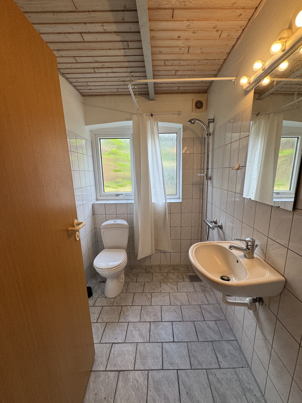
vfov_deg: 98.1
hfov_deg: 81.7
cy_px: 213
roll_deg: +0.8
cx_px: 159
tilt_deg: -12.5
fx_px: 174
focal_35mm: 15
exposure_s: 1/100
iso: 125
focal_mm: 2.22
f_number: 2.2
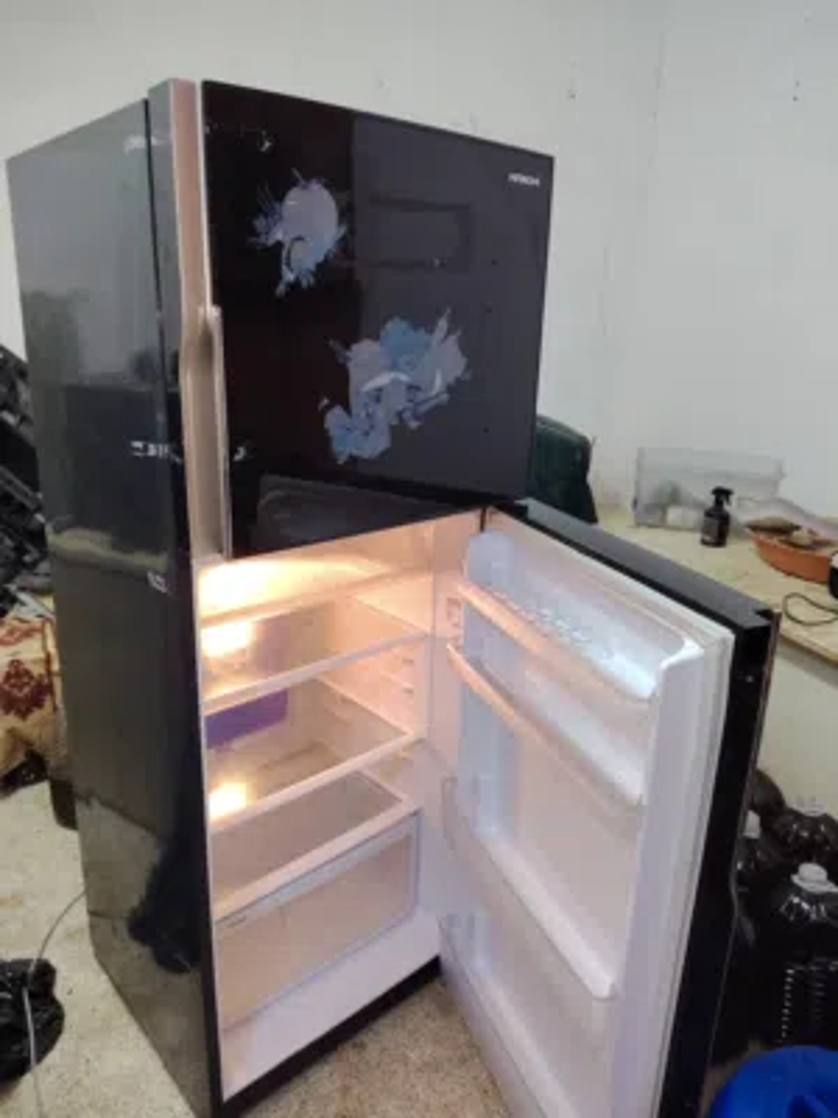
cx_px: 419
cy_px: 559
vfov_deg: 71.6
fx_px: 775
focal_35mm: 24
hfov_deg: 56.8
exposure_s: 1/20
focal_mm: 5.25
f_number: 1.75
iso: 1994
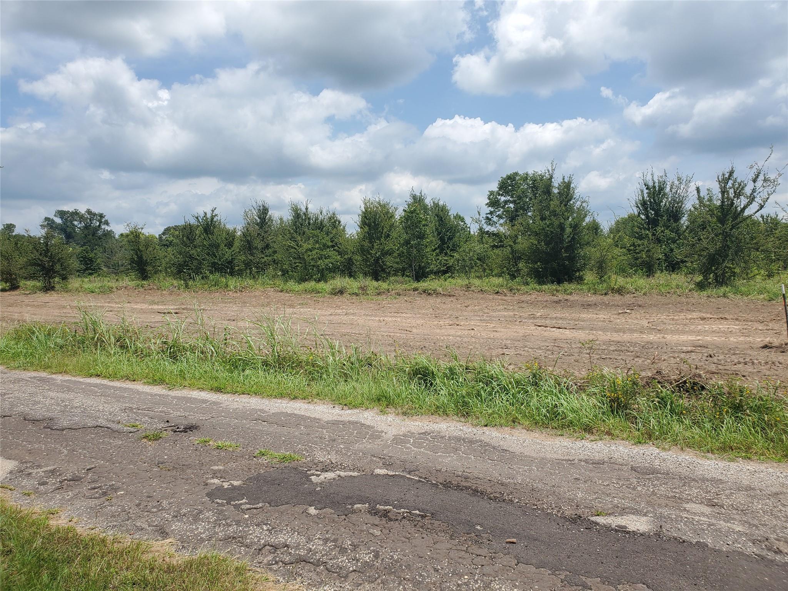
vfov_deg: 53.1
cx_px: 394
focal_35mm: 26
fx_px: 592
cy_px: 296
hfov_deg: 67.3
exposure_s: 1/1635
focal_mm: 4.3
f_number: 2.4
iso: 50
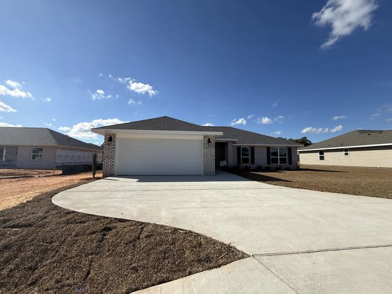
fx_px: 159
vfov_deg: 85.7
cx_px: 196
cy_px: 147
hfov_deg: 102.1
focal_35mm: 14
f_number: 2.2
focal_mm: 2.22
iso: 50
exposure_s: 1/3125
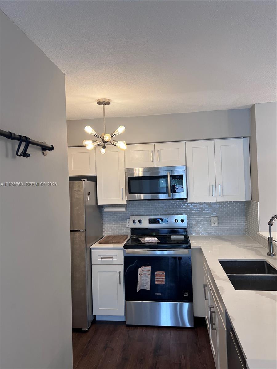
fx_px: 277
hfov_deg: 53.1
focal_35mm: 26
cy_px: 184
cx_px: 138
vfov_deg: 67.3
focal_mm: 5.7
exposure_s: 1/120
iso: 100
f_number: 1.5
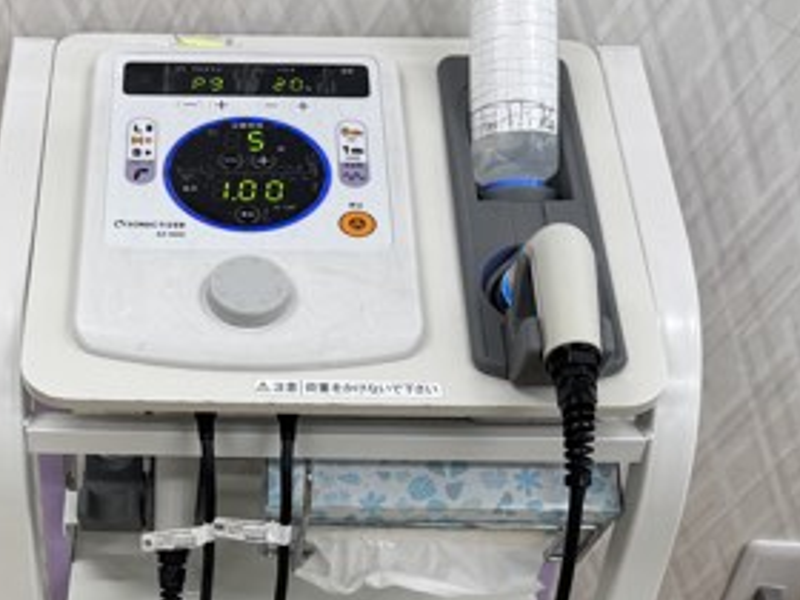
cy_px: 536
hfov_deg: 31.7
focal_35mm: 60
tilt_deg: -40.8
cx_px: 217
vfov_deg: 23.8
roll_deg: +0.0
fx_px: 1387
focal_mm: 6.76
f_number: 1.78
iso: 100
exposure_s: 1/121
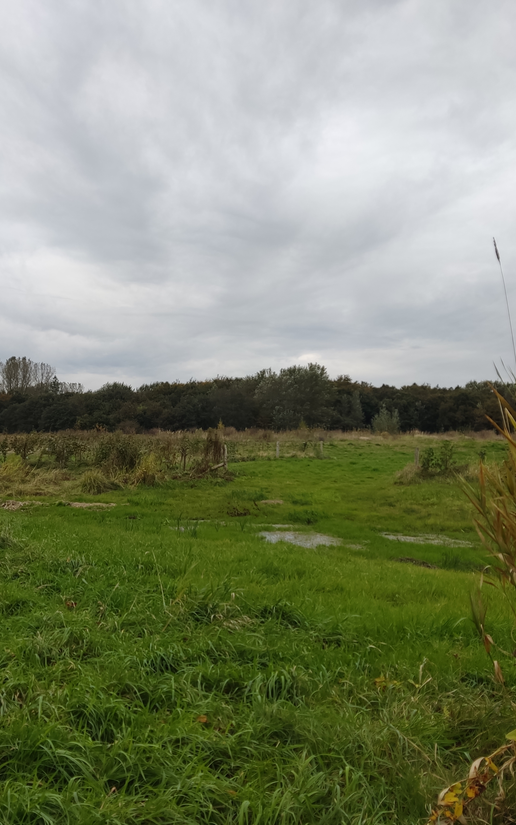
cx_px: 190
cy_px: 409
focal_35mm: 36
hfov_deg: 35.1
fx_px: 810
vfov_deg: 54.0
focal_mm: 4.71
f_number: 1.79
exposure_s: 1/206
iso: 50
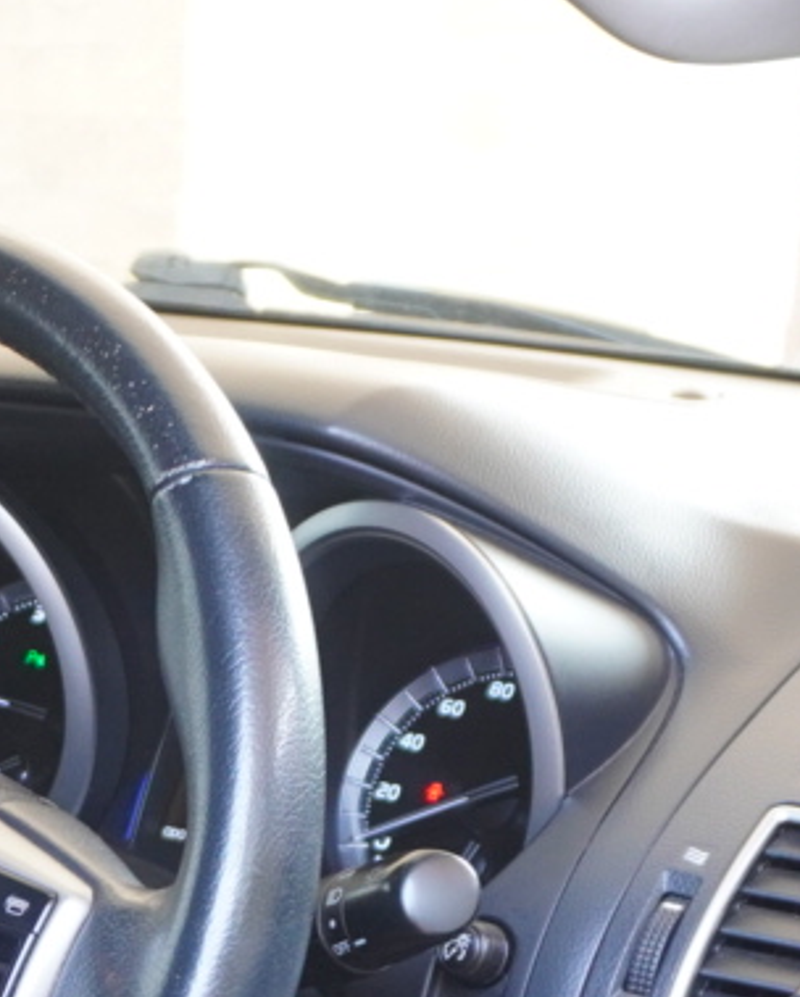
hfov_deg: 13.8
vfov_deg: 17.0
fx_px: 3191
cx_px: -237
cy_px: 1168
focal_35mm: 108
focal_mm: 18
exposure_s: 1/60
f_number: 4
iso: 800
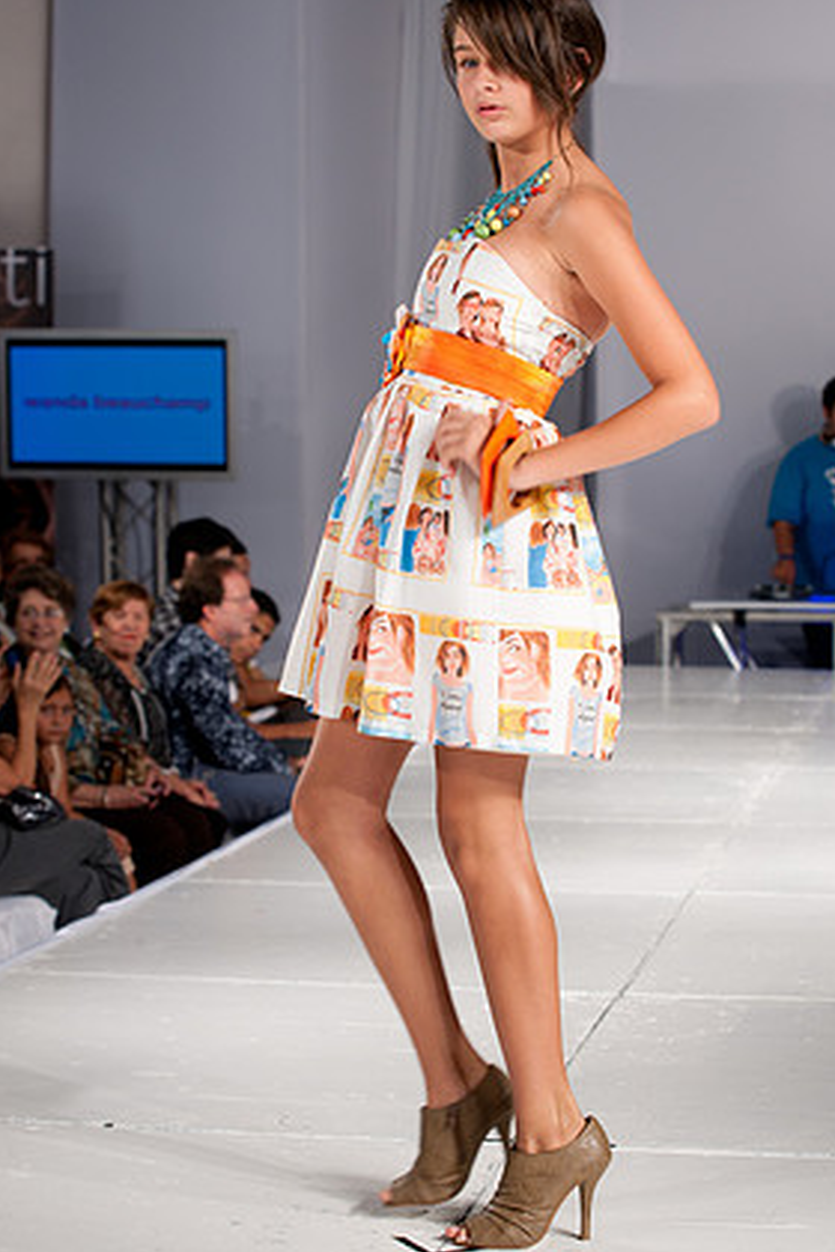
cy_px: 587
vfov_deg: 27.0
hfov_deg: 18.2
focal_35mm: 75
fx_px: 2609
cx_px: 435
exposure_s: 1/125
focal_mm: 70
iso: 200
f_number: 5
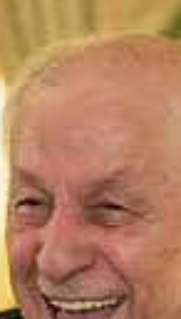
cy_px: 308
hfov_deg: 1.3
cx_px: 129
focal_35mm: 939
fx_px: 7975
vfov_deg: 2.3
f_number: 3.2
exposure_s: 1/125
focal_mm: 200
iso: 1600
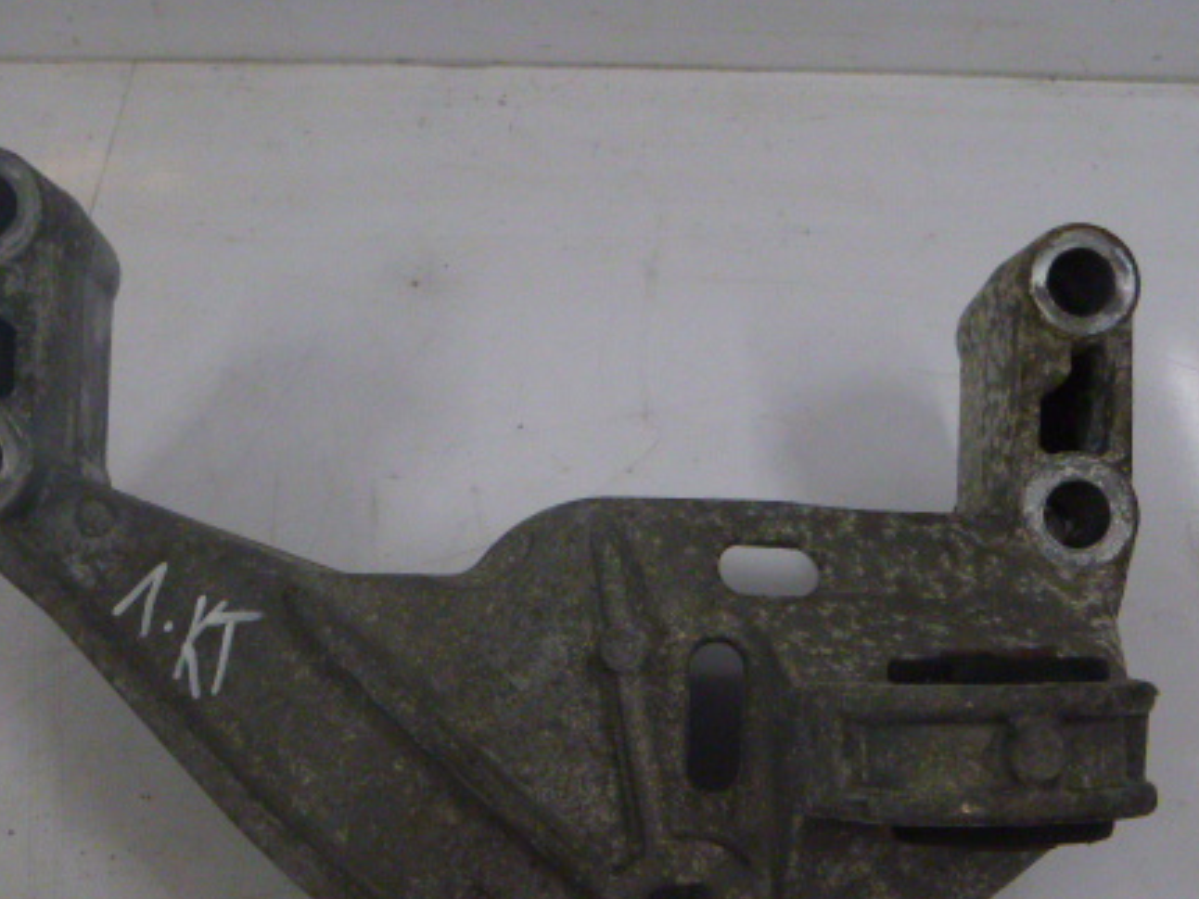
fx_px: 1697
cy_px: 584
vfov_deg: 29.5
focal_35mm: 49
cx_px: 640
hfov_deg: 38.9
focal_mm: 5.9
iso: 400
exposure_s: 1/30
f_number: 4.3
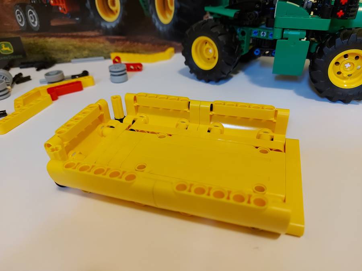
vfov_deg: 56.8
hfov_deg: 71.6
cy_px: 136
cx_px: 181
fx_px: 251
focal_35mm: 24
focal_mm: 5.23
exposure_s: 1/50
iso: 250
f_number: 1.8
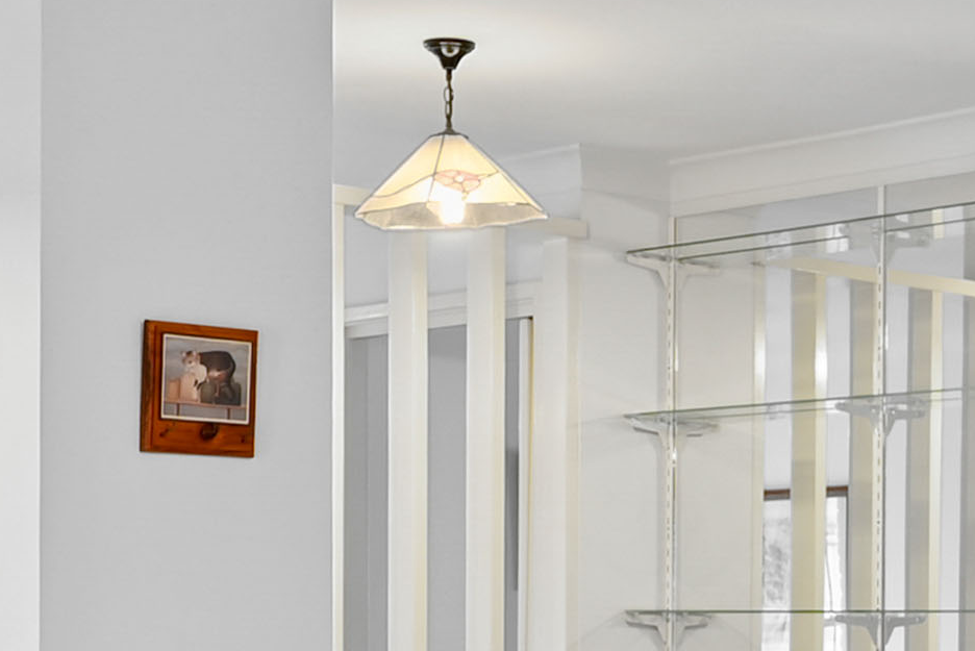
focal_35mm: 90
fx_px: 2439
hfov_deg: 22.4
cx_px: 753
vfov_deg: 14.7
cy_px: 768
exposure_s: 1/1.25
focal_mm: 14
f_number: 4
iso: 100
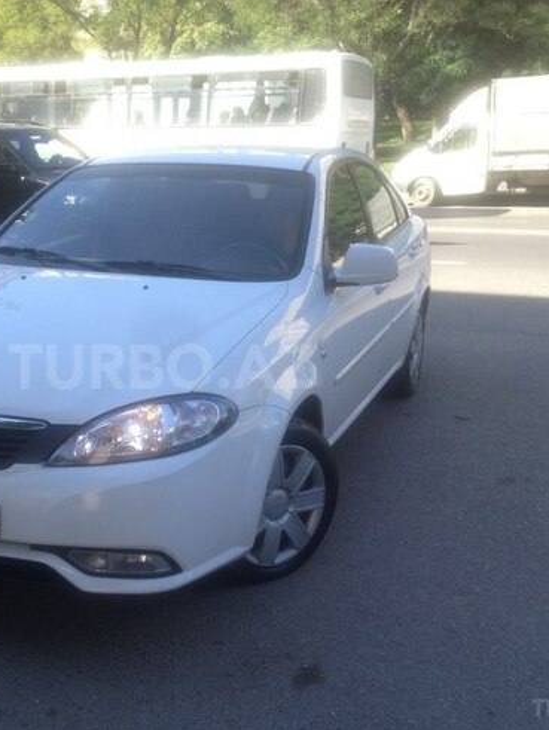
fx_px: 993
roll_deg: +0.9
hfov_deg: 30.6
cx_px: 161
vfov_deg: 40.4
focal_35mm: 47
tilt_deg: -17.8
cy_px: 366
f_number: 2.4
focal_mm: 4.28
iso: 50
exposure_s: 1/365
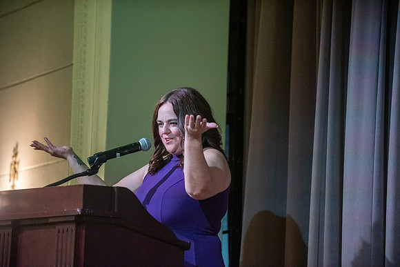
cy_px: 134
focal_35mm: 200
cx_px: 200
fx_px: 2223
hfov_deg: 10.3
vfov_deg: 6.9
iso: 3200
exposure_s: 1/400
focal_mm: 200
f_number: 2.8
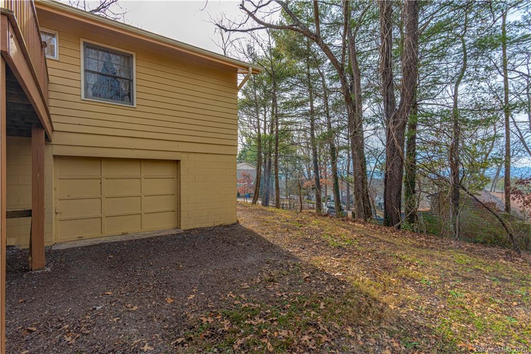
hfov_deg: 93.3
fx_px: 251
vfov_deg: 70.5
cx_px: 266
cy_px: 177
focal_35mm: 17
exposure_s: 1/320
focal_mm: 17
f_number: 7.1
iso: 320
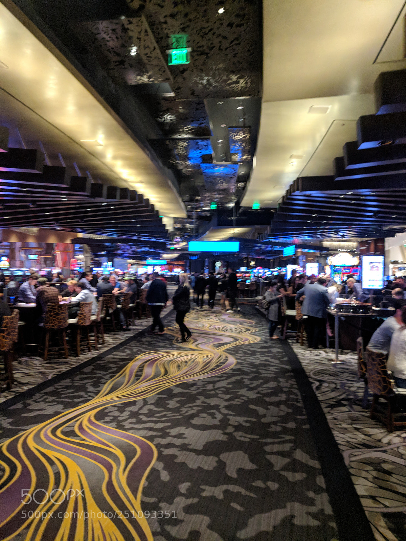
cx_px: 203
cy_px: 270
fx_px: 407
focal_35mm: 26
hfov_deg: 53.1
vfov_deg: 67.3
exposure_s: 1/30
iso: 754
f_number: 2
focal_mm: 4.67
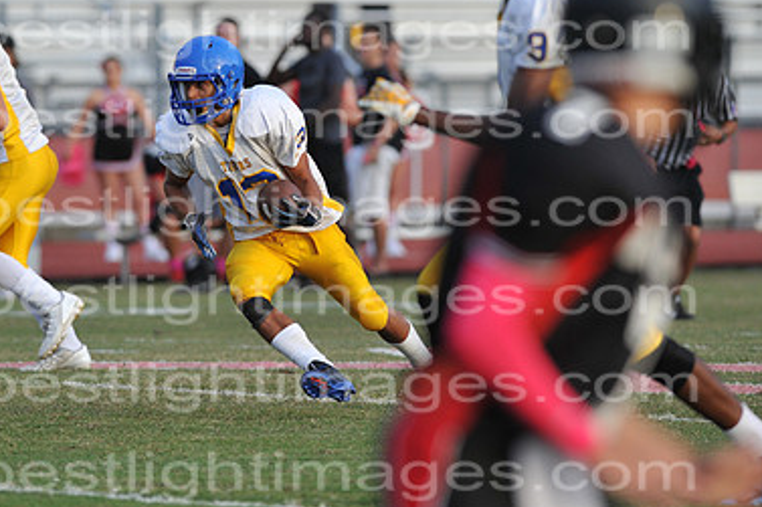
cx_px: 241
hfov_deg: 4.5
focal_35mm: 461
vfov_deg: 3.0
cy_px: 168
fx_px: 9753
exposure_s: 1/2000
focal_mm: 300
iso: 1000
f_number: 4
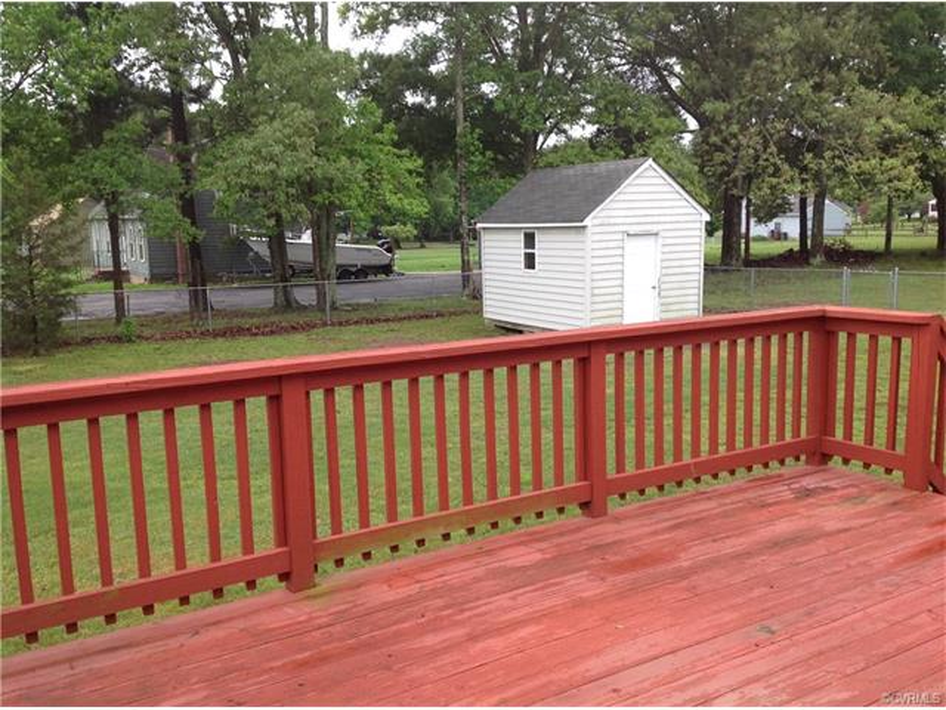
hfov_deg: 52.6
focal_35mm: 35
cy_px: 355
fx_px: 956
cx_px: 473
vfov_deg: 40.7
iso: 100
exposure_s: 1/120
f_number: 2.4
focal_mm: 4.28
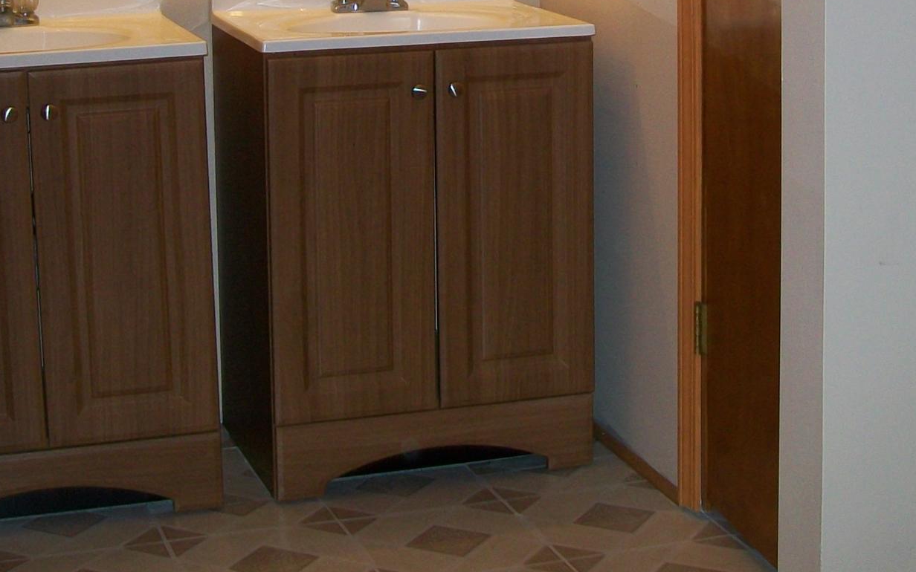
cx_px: 438
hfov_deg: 26.5
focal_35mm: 78
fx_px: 1947
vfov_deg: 16.3
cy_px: -28
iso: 64
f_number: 2.7
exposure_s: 1/60
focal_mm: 6.1
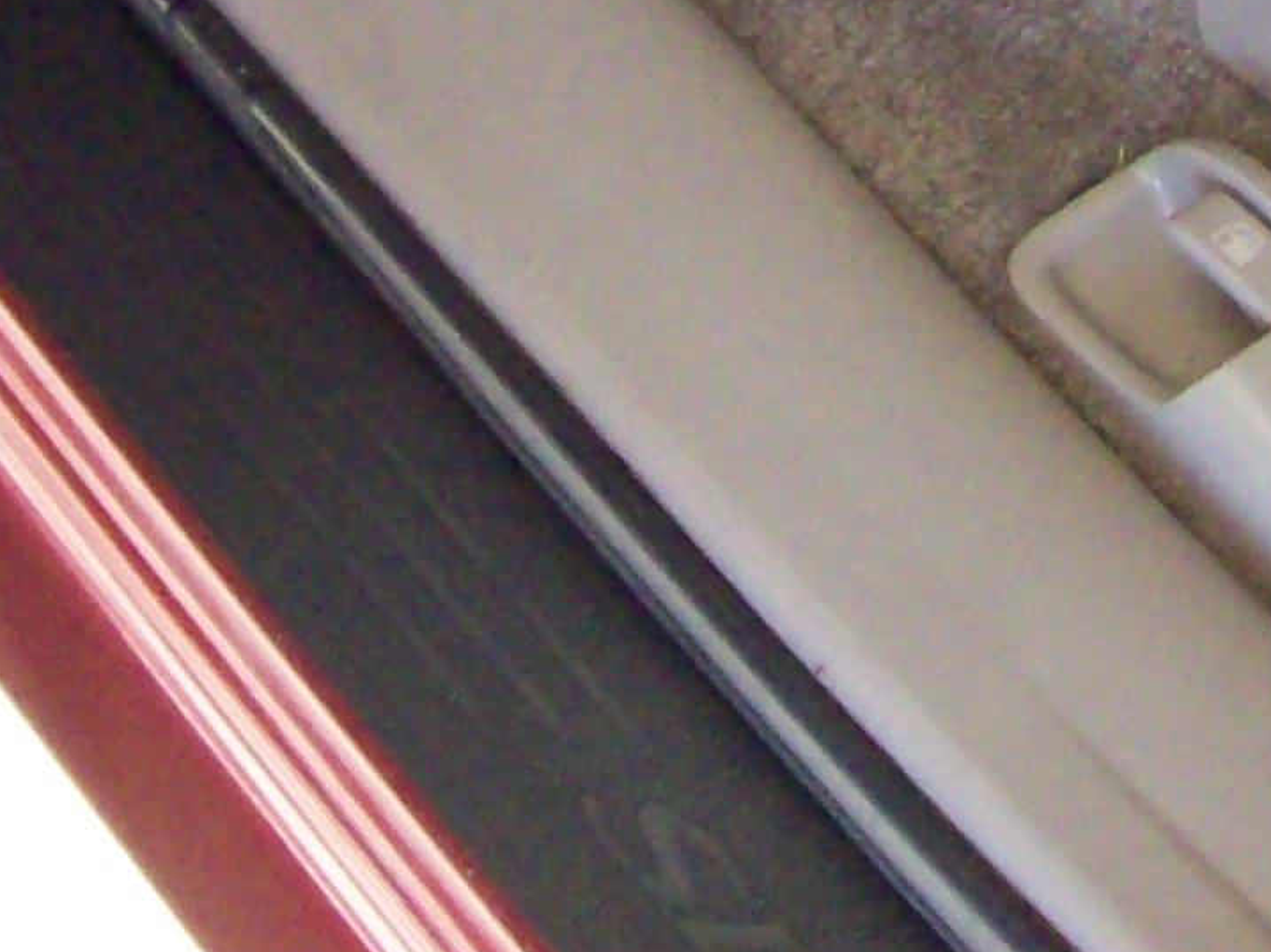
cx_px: 298
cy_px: -924
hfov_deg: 13.8
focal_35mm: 143
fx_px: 5248
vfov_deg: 9.7
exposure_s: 1/128
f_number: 2.7
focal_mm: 6
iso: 345
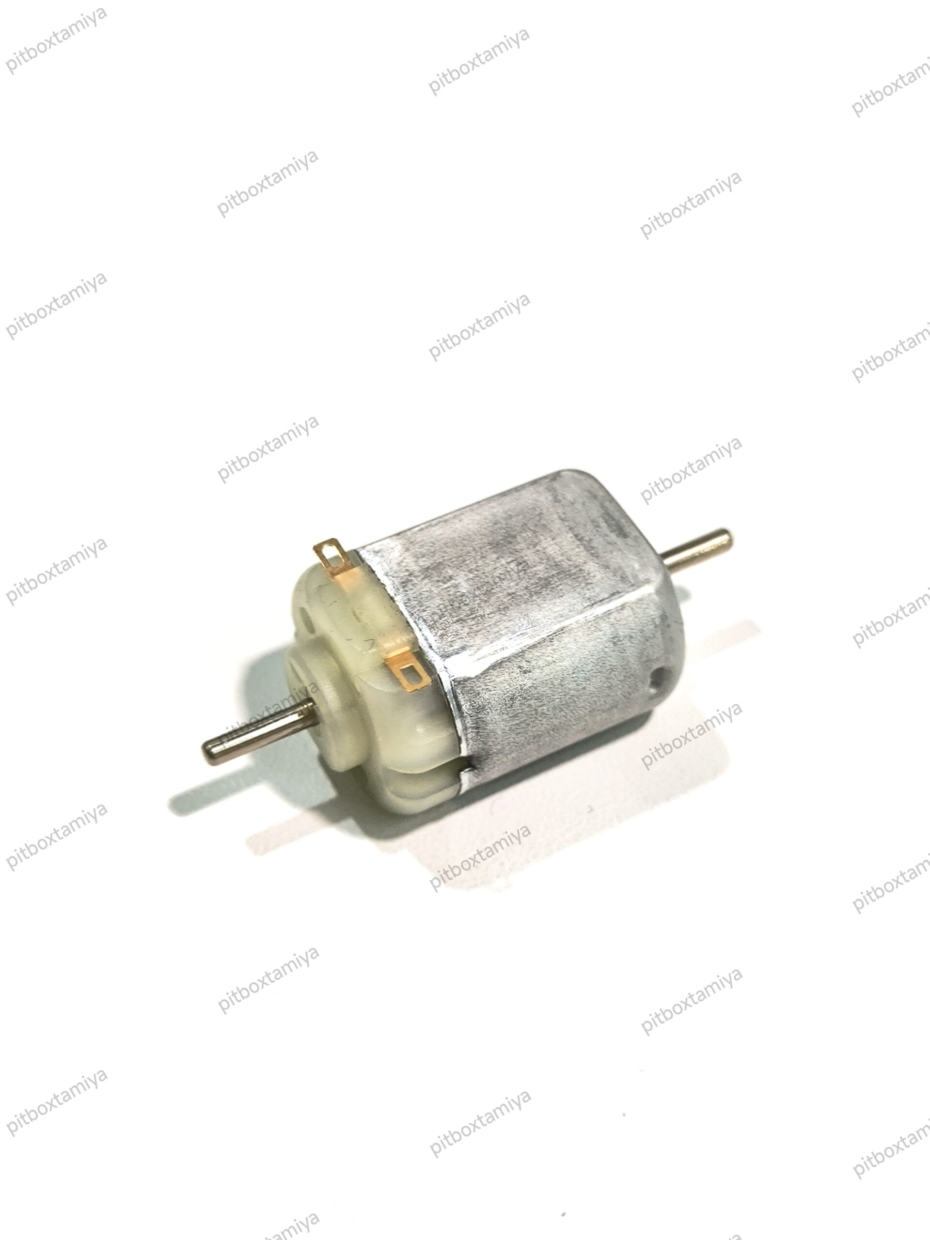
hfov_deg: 29.1
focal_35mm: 50
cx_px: 465
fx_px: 1792
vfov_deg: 38.2
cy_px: 620
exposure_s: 1/50.3
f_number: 1.9
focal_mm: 6.92
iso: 200
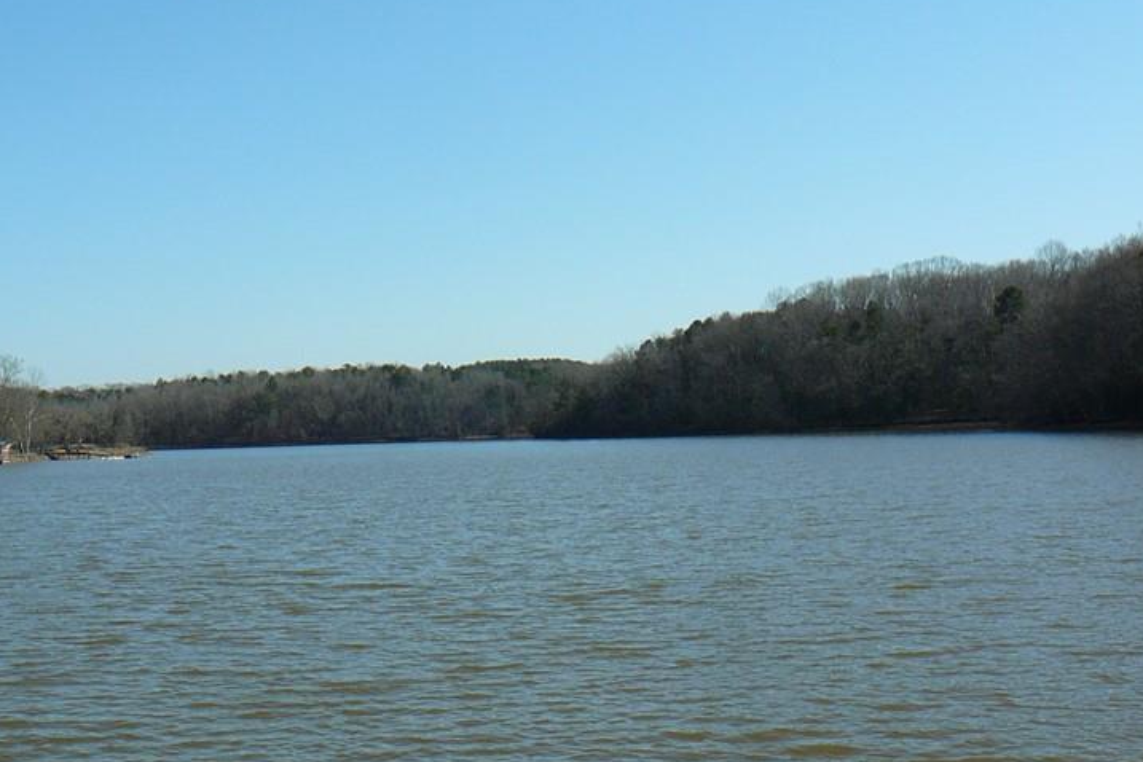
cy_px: 437
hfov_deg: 38.0
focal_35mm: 52
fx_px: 1651
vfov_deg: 26.0
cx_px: 446
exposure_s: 1/500
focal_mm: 5.2
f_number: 5
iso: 80
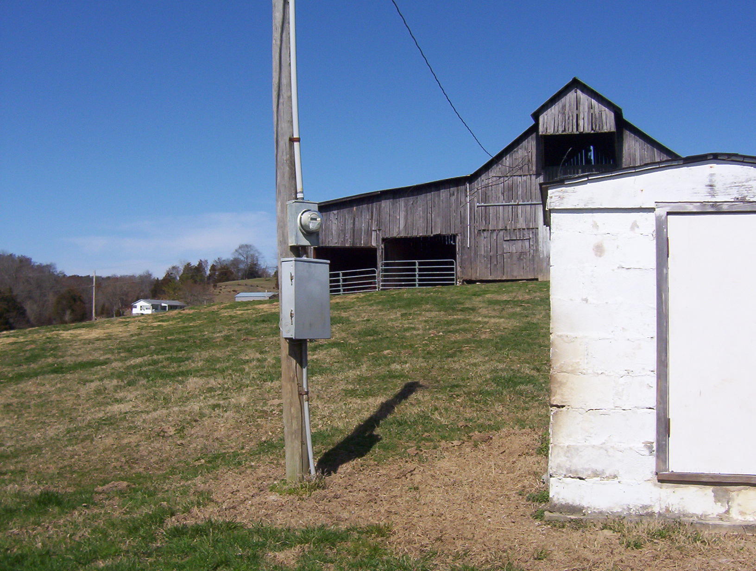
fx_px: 788
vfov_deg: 39.8
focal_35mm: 36
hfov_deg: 51.2
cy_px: 286
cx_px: 378
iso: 100
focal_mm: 5.54
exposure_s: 1/1129
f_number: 5.24
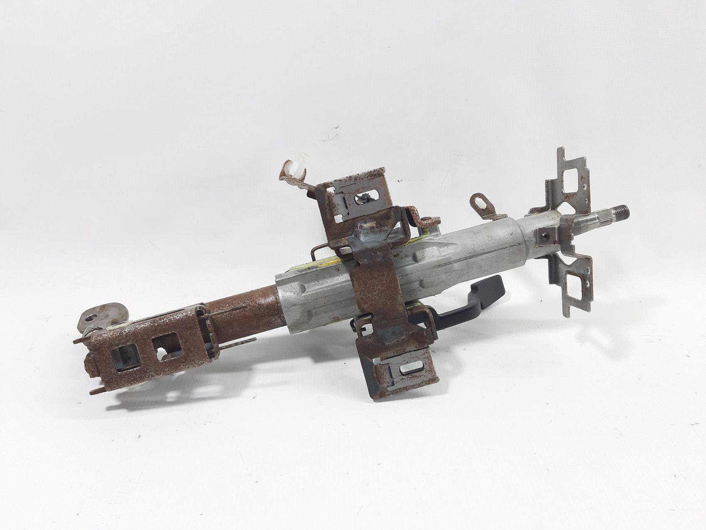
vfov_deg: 51.3
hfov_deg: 65.3
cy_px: 265
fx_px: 551
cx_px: 353
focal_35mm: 27
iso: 64
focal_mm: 3.93
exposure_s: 1/50
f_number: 1.7
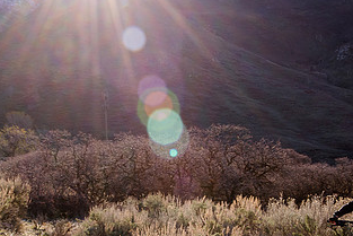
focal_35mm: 85
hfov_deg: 23.9
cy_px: 229
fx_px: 834
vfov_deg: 15.8
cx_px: 194
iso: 250
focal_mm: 40
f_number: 10
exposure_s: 1/320
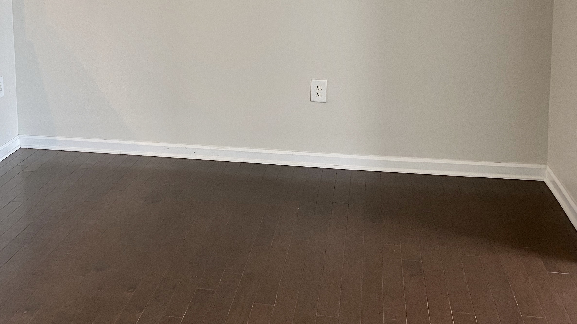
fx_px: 734
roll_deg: +1.9
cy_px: 25
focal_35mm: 48
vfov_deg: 24.1
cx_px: 136
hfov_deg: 41.5
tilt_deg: -7.9
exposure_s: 1/60
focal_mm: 4.25
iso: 80
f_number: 1.8
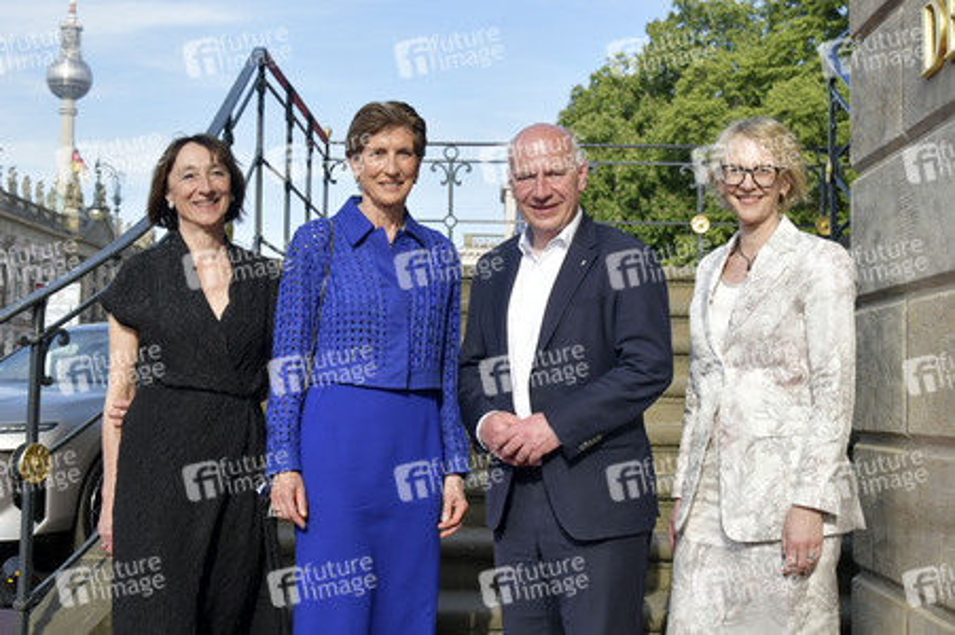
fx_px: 1166
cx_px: 478
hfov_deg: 44.5
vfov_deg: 30.5
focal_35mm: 44
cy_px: 318
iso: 160
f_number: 7.1
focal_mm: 44
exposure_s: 1/250
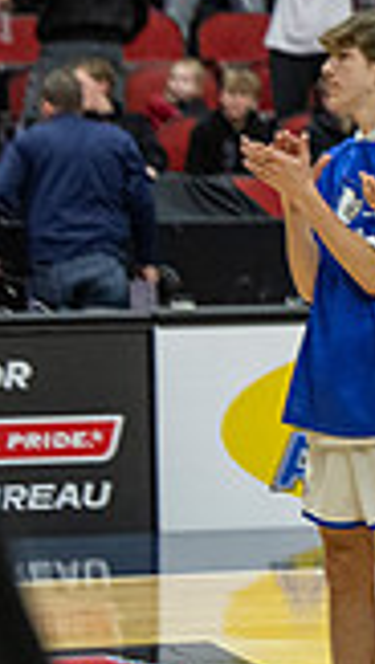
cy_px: 104
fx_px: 4602
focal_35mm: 261
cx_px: 1105
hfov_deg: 4.5
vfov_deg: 8.2
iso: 2500
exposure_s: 1/800
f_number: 2.8
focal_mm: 70
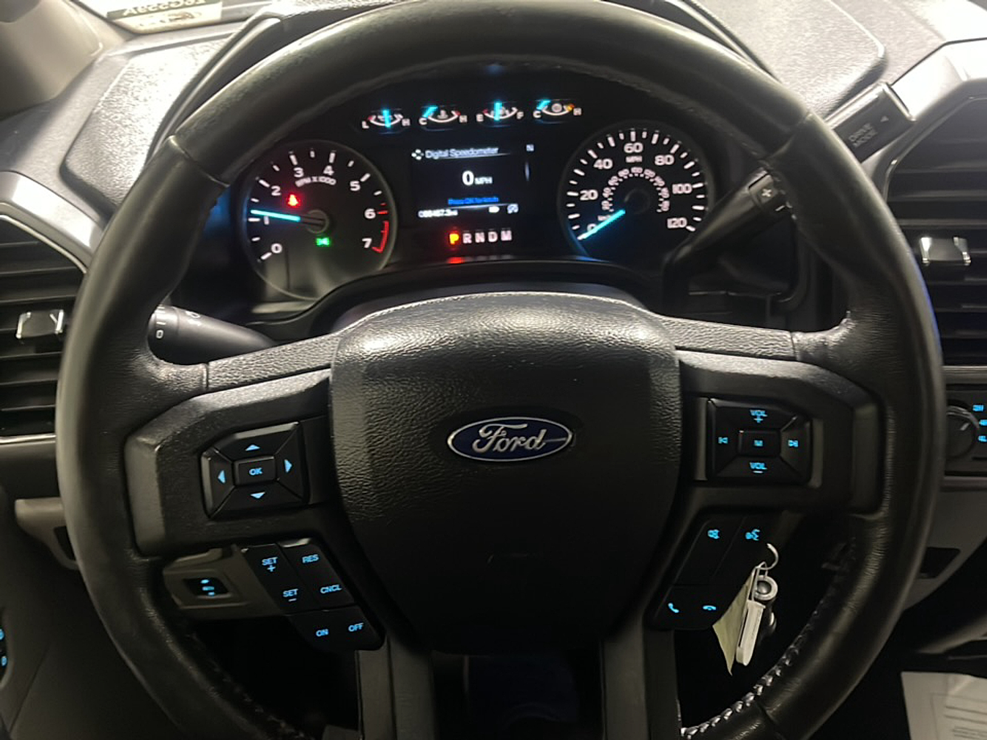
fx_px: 798
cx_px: 494
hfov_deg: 63.4
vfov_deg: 49.7
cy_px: 370
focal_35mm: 28
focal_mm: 5.1
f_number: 1.6
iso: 800
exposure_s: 1/40
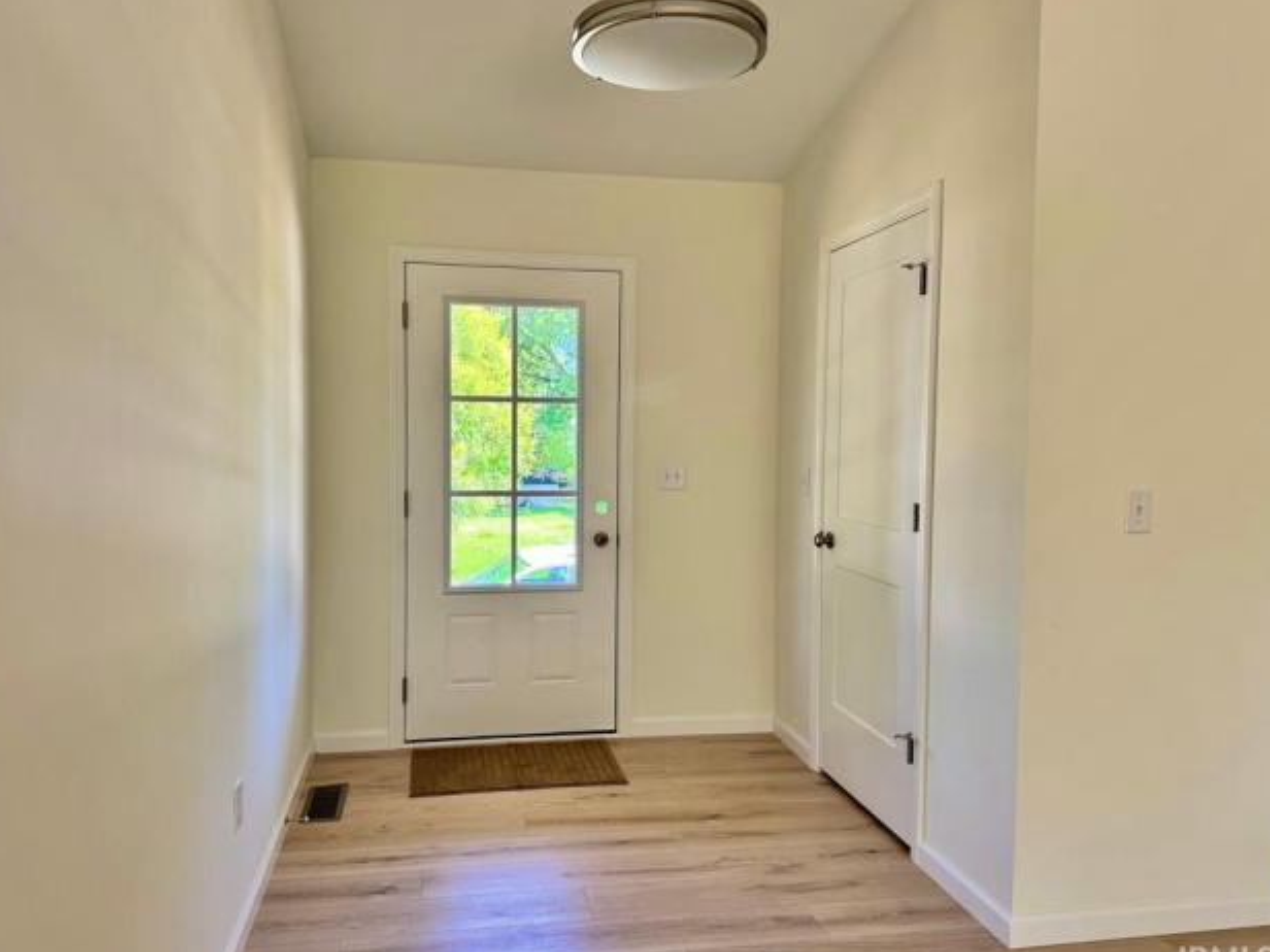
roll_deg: -1.1
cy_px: 472
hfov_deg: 67.2
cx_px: 595
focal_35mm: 26
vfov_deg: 53.1
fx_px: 954
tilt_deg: -3.5
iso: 100
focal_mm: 6.76
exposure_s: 1/147
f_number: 1.78
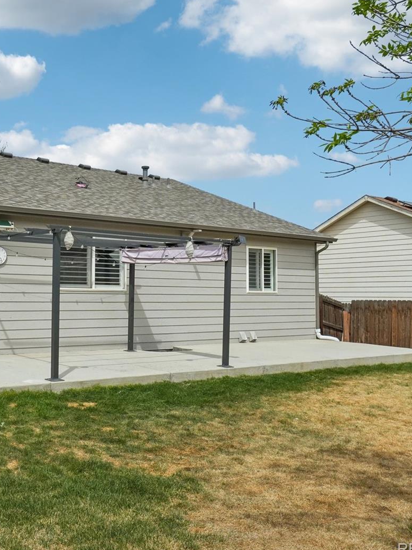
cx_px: 60
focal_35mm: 38
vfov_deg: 49.3
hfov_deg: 36.2
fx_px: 599
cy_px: 278
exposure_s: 1/2500
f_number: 8
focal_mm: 17
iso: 400
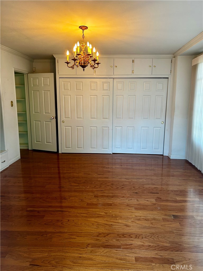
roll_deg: +0.1
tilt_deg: -9.4
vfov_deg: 67.3
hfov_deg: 53.1
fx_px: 203
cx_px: 102
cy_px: 136
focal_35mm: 26
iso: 125
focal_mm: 5.7
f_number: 1.5
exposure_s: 1/60
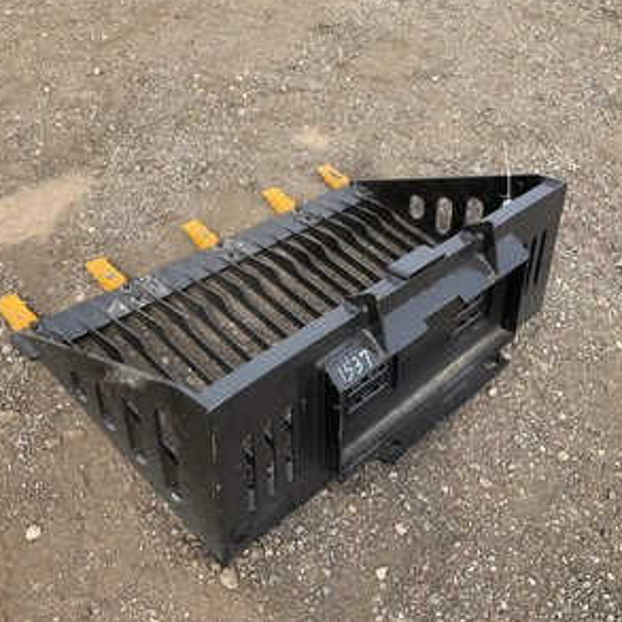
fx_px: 712
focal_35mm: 35
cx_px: 308
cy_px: 308
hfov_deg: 47.2
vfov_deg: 47.2
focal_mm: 3
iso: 25
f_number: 1.8
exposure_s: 1/509
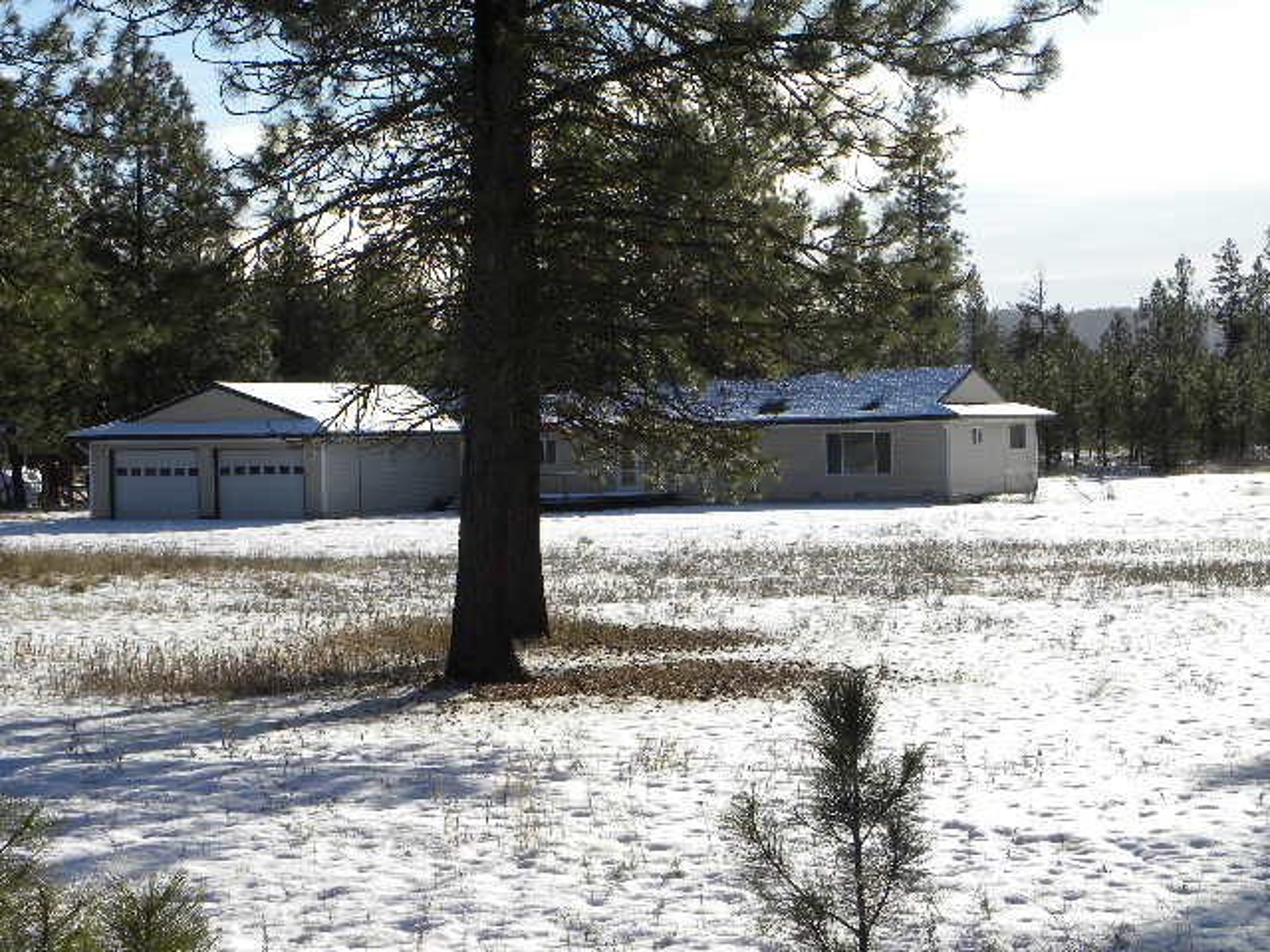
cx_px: 635
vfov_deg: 17.4
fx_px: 3119
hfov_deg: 23.0
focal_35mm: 85
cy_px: 476
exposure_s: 1/360
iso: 64
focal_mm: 15.1
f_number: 6.3
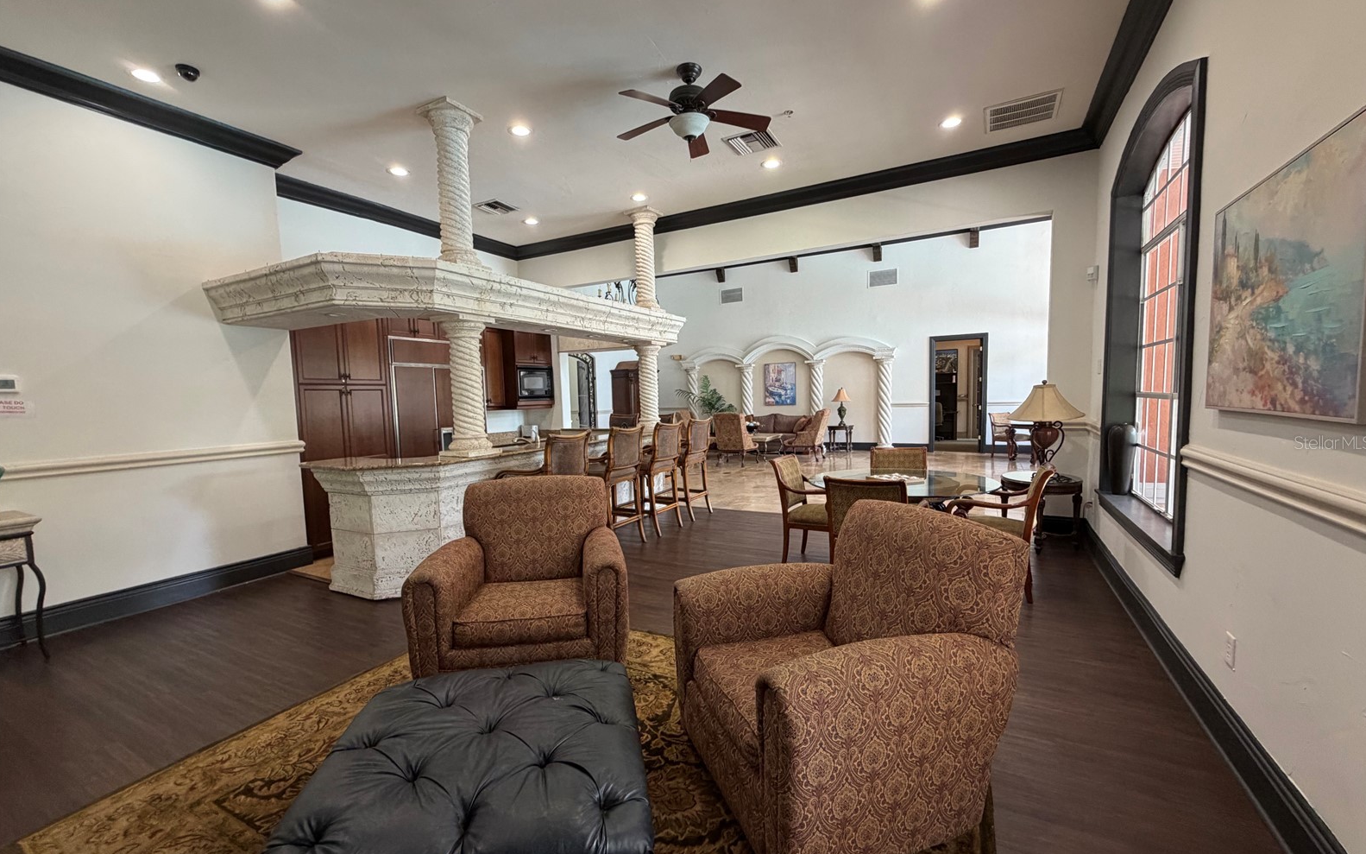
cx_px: 685
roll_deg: +2.1
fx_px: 558
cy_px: 442
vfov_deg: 74.8
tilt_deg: -4.7
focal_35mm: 15
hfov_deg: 101.5
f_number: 2.2
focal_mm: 2.22
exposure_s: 1/120
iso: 250
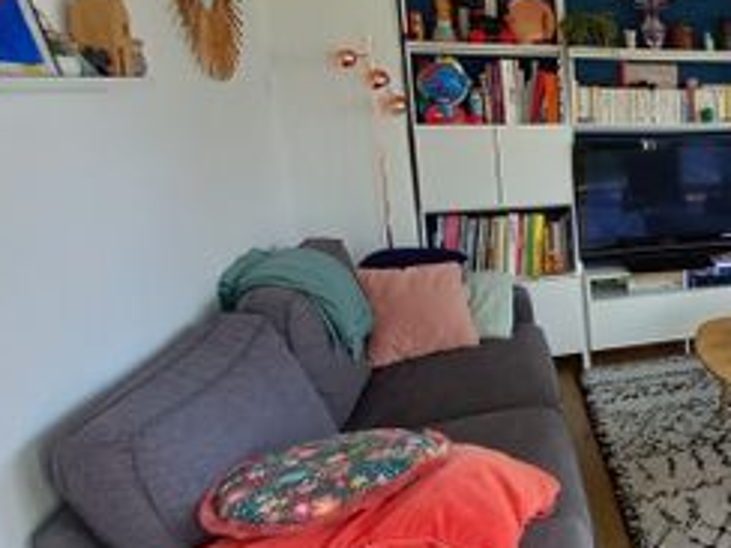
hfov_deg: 45.6
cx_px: 767
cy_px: 252
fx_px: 676
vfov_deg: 44.1
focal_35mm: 32
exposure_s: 1/60
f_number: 2.2
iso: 80
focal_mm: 1.13
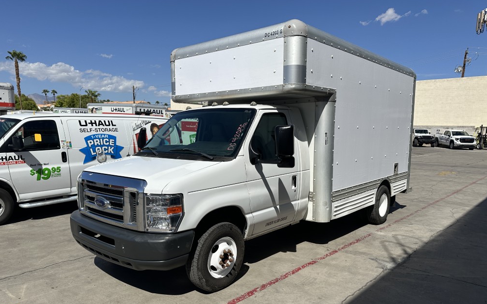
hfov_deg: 70.4
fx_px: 345
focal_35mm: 26
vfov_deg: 47.3
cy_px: 185
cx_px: 247
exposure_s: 1/9709
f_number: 1.78
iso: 80
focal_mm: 6.86
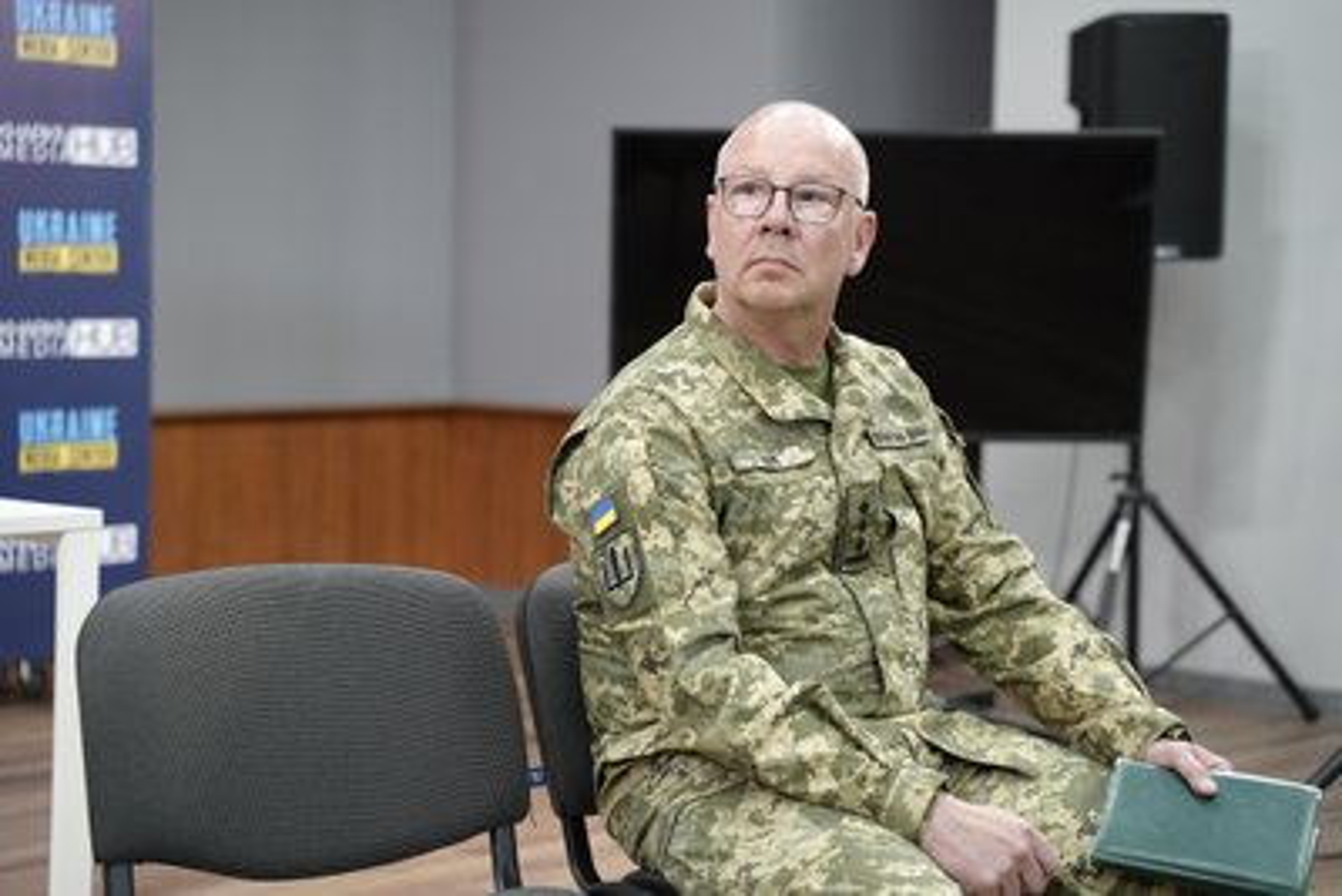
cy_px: 448
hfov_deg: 27.0
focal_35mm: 75
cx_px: 671
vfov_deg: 18.2
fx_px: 2797
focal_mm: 75
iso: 2500
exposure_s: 1/160
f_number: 4
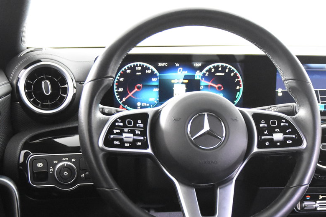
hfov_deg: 31.4
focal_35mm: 64
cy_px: 171
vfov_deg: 21.0
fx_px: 580
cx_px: 185
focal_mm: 26
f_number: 3.2
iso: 8000
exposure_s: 1/40
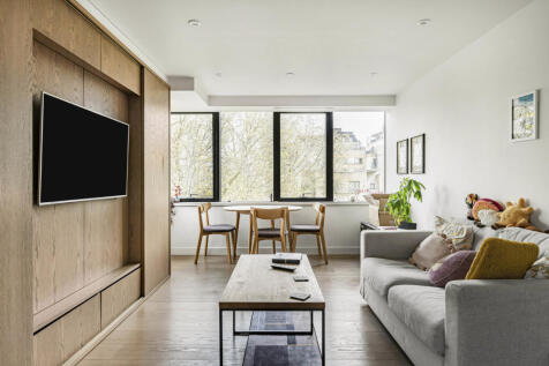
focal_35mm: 21
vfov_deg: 59.7
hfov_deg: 81.5
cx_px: 274
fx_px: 319
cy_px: 183
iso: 320
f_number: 13
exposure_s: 1/25
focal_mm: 20.9
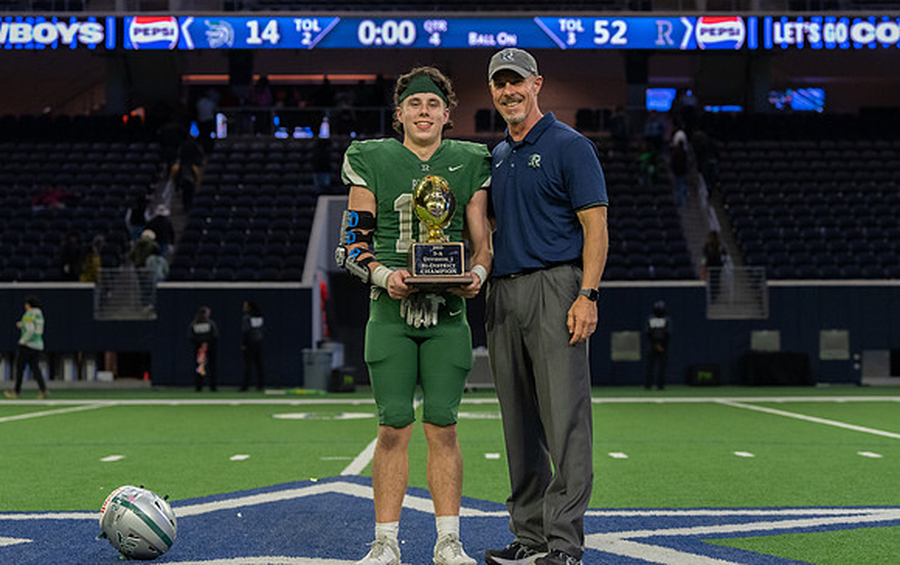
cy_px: 239
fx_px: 2111
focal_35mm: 86
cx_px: 501
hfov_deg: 24.0
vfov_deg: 15.2
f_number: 3.5
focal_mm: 70
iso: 2500
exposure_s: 1/320
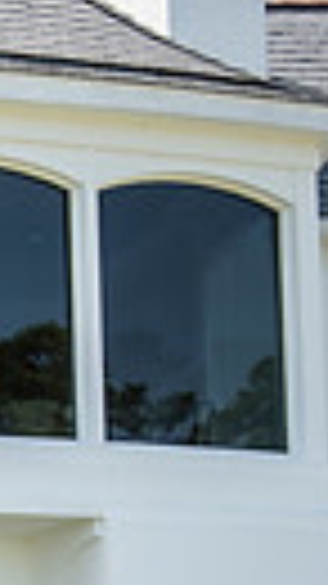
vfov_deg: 12.4
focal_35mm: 171
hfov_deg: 6.3
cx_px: -806
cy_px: 614
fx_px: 2647
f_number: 2.8
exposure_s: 1/800
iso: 100
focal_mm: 36
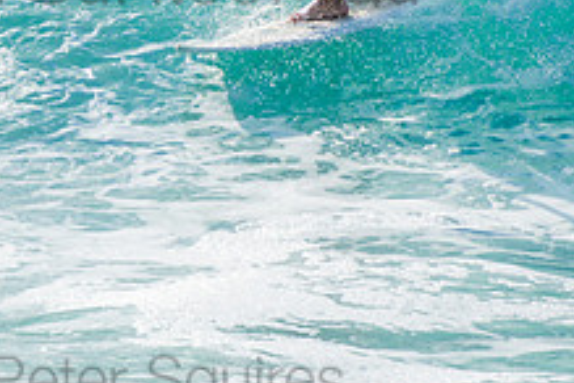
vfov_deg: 0.9
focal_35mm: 1587
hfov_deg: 1.3
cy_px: -56
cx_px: 142
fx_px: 25302
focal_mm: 400
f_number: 5.6
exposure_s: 1/2000
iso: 280
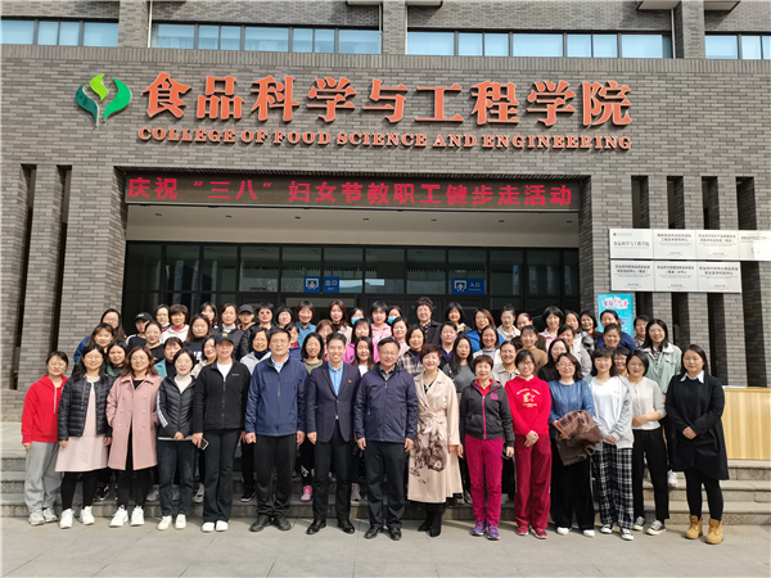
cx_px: 386
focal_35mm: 26
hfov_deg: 67.3
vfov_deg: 53.1
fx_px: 579
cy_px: 289
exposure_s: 1/552
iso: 50
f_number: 1.8
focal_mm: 5.58
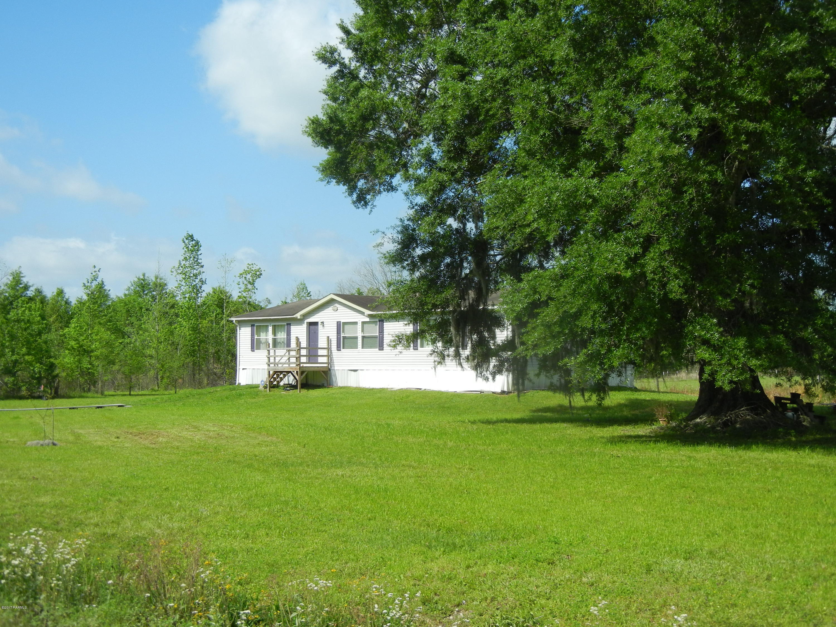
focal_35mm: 45
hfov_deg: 42.1
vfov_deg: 32.2
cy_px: 314
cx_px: 418
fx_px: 1087
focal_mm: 8.1
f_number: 7.6
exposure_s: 1/327
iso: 160
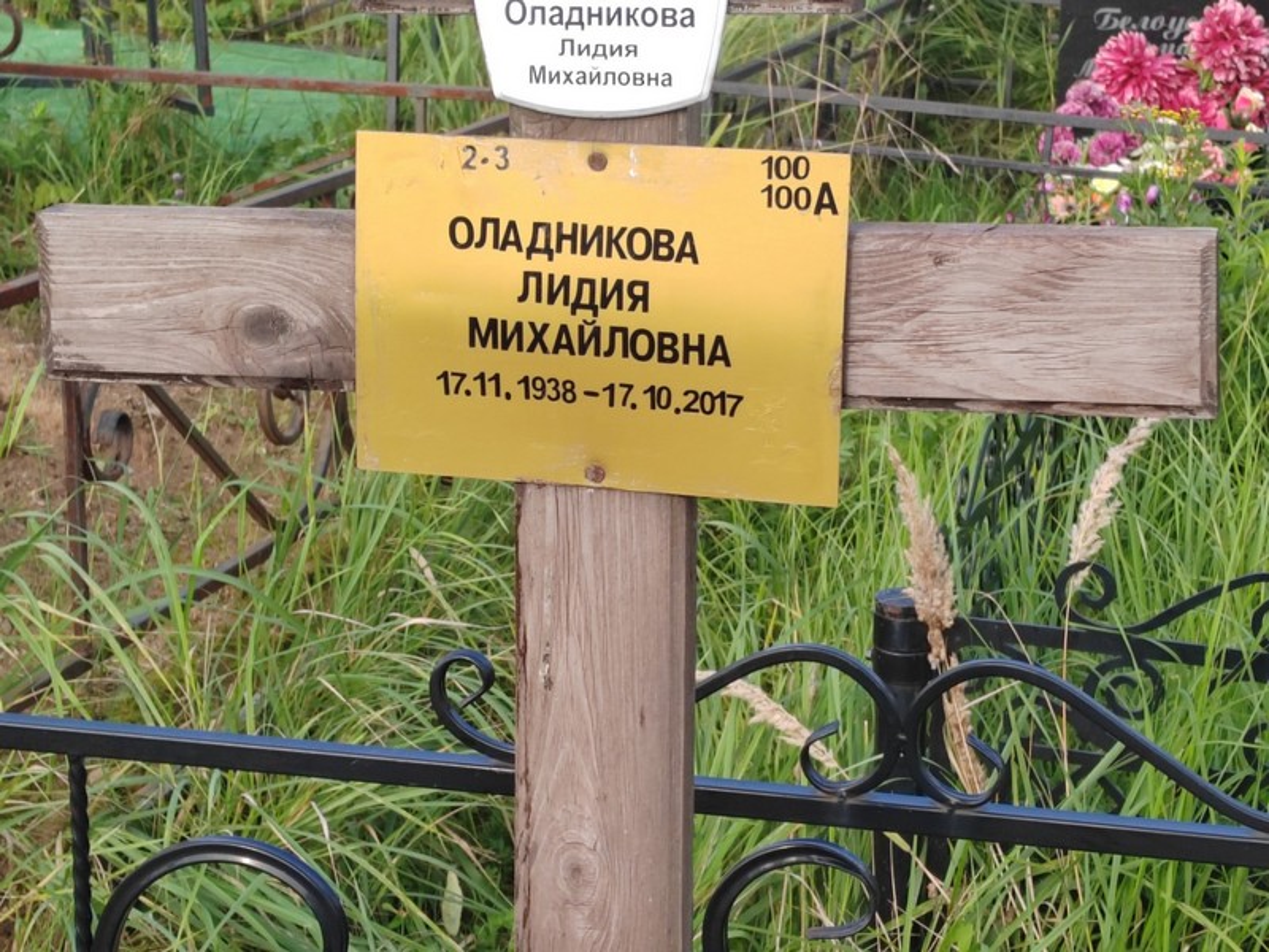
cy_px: 476
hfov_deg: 22.8
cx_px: 634
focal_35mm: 86
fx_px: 3153
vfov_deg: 17.2
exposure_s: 1/280
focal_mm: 5.52
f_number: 1.9
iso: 100
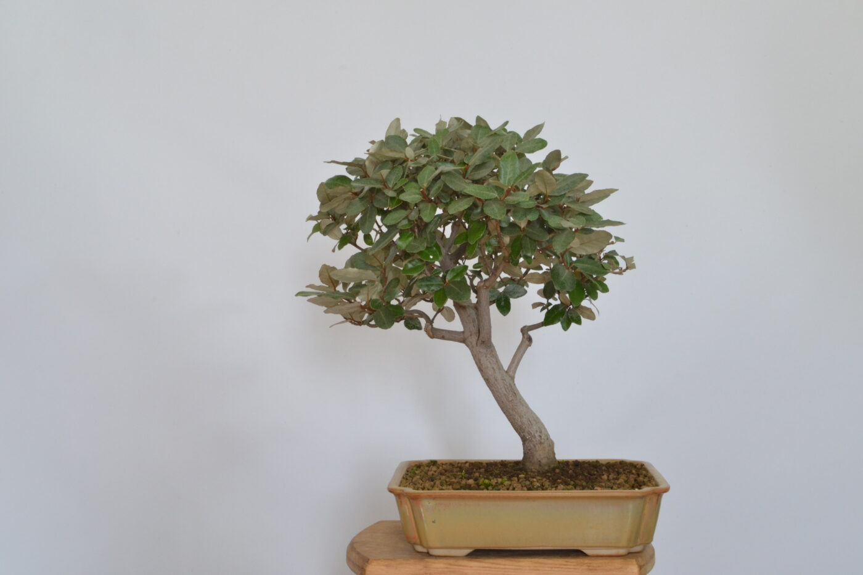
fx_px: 1294
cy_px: 288
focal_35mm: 54
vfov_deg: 25.1
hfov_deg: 36.9
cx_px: 432
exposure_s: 1/5
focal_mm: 36
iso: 800
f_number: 18
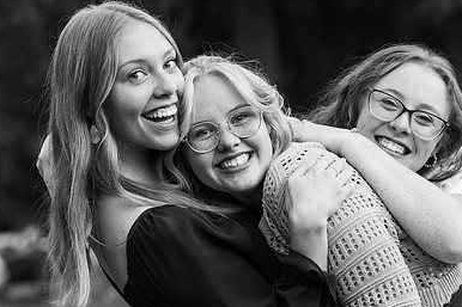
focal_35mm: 221
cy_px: 210
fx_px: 2835
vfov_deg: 6.2
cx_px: 320
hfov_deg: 9.3
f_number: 5.6
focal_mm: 147
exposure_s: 1/200
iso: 2500
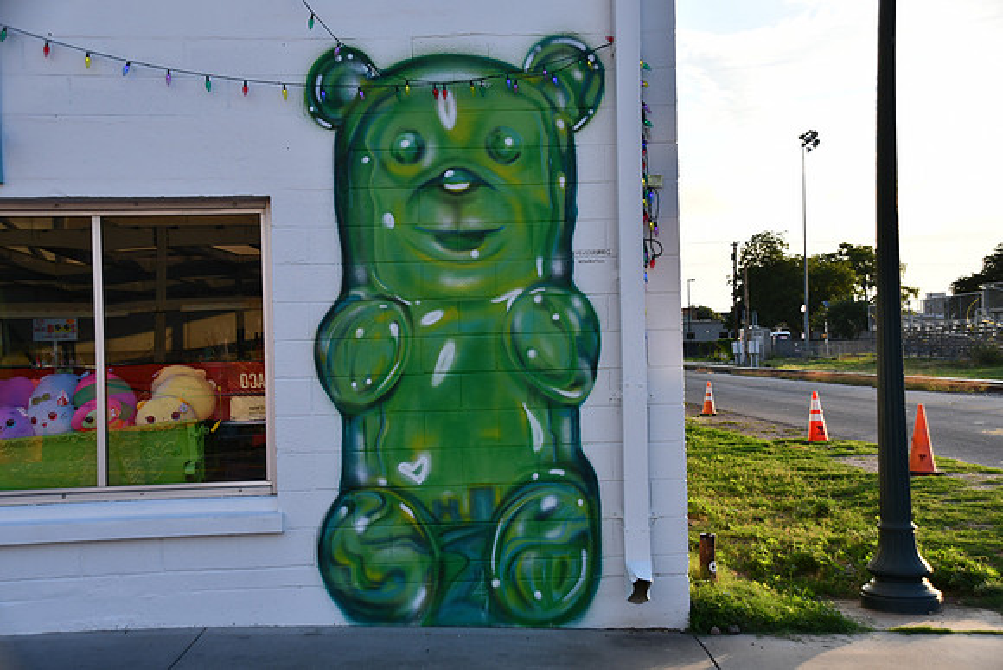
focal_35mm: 48
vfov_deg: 28.1
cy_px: 335
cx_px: 502
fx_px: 1338
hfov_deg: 41.1
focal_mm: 32
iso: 200
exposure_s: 1/250
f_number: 6.3
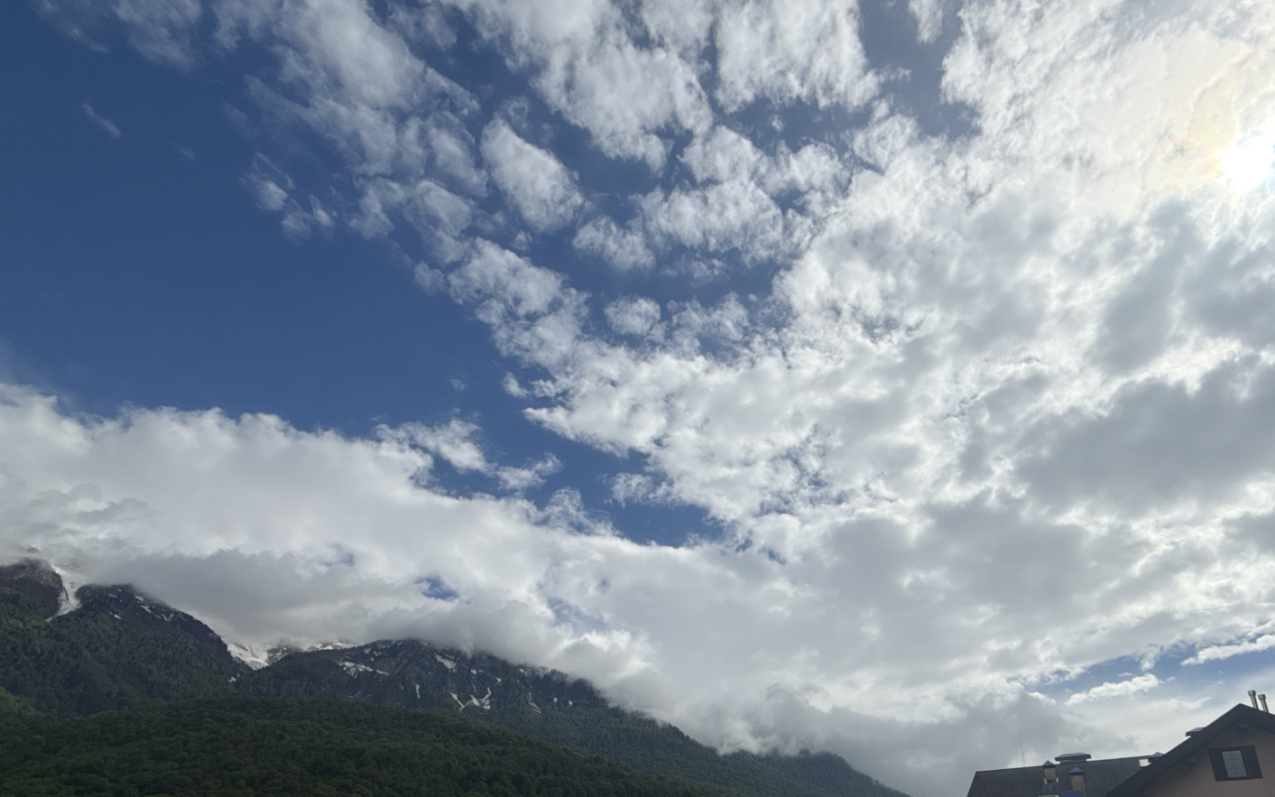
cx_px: 804
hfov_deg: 80.6
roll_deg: +0.7
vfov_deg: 54.3
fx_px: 730
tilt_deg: +23.6
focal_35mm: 21
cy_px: 607
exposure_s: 1/7634
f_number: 2.2
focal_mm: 2.22
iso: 40
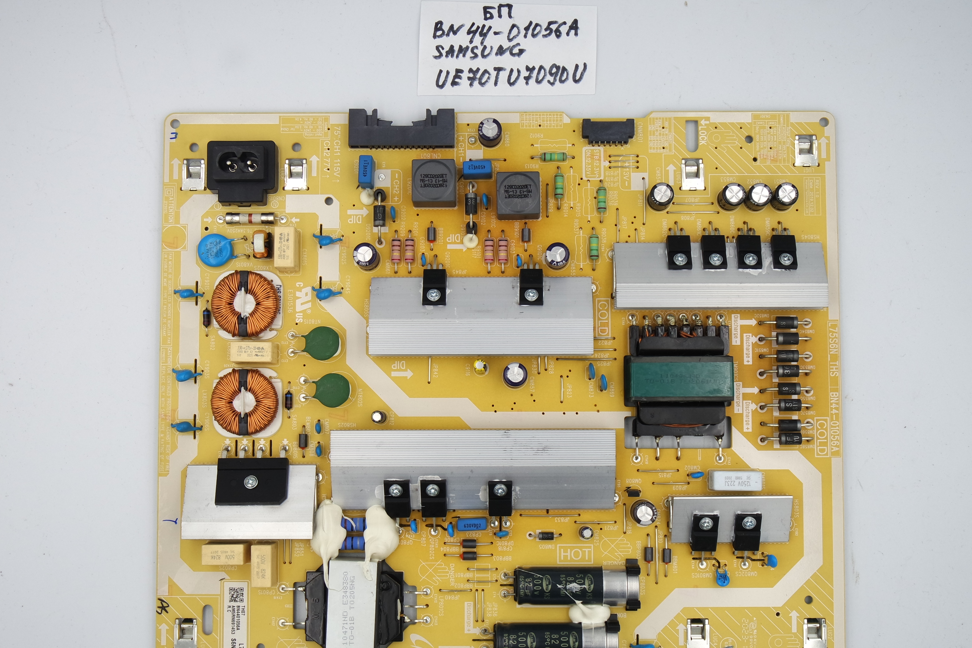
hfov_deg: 39.6
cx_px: 513
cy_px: 349
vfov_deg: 27.0
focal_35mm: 50
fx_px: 1350
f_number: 5.6
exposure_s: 1/125
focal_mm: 16
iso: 160
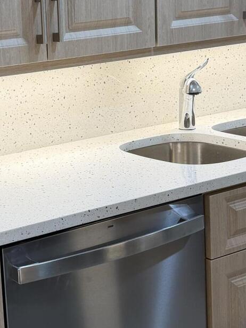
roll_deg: +4.4
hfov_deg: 18.5
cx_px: 7
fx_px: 738
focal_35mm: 78
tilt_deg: -11.1
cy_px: 132
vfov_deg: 25.0
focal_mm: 6.76
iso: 100
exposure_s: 1/120
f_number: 1.78
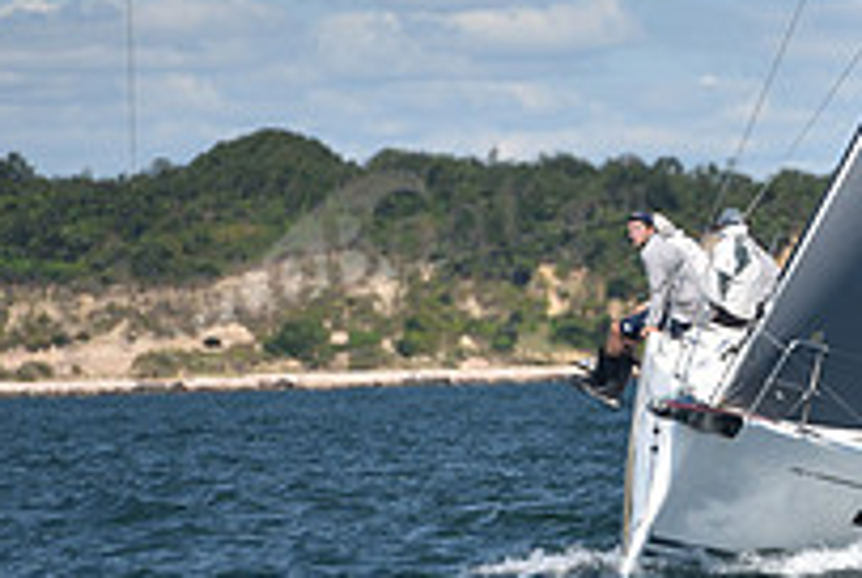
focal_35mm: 571
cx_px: 870
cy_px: 419
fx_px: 13692
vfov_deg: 2.4
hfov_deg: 3.6
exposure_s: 1/2000
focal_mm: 200
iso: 250
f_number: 3.2
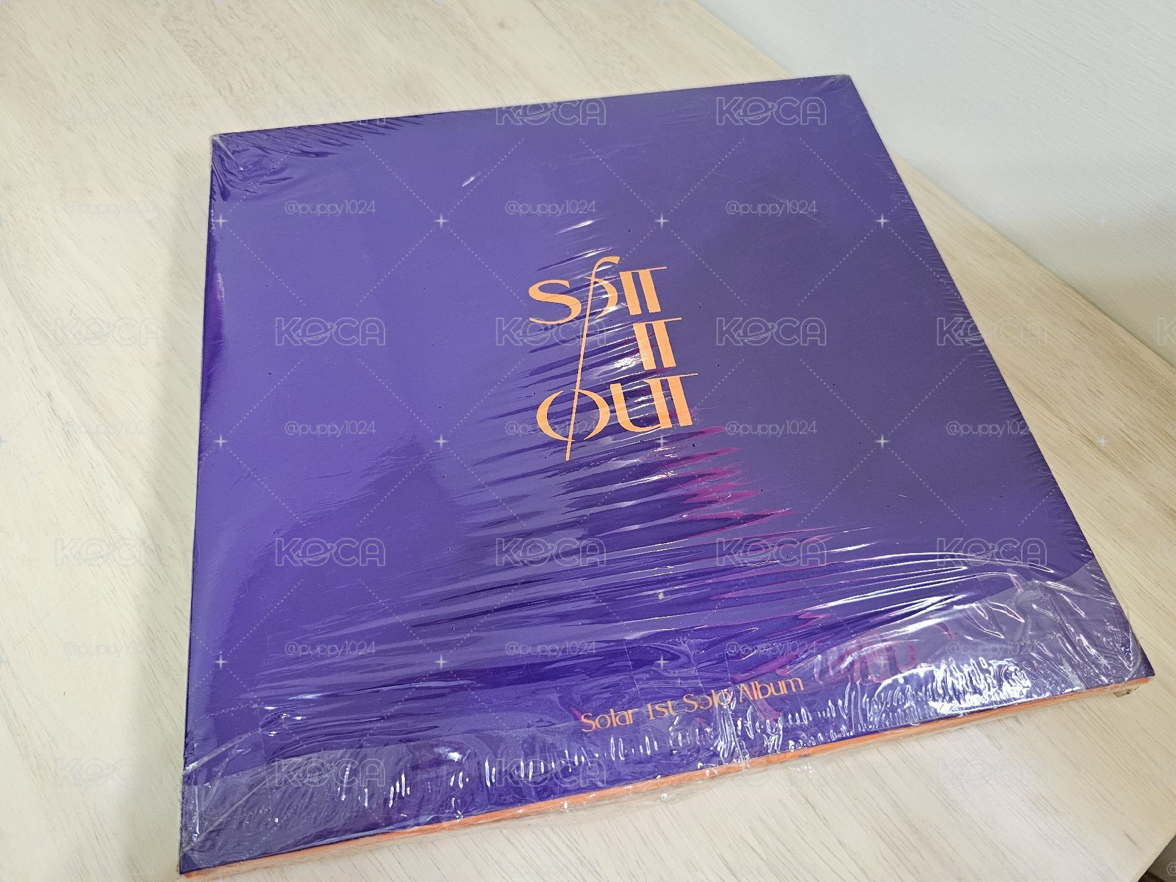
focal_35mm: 23
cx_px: 588
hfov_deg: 73.9
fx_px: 781
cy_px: 441
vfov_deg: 58.9
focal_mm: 6.3
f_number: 1.7
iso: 400
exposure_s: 1/120
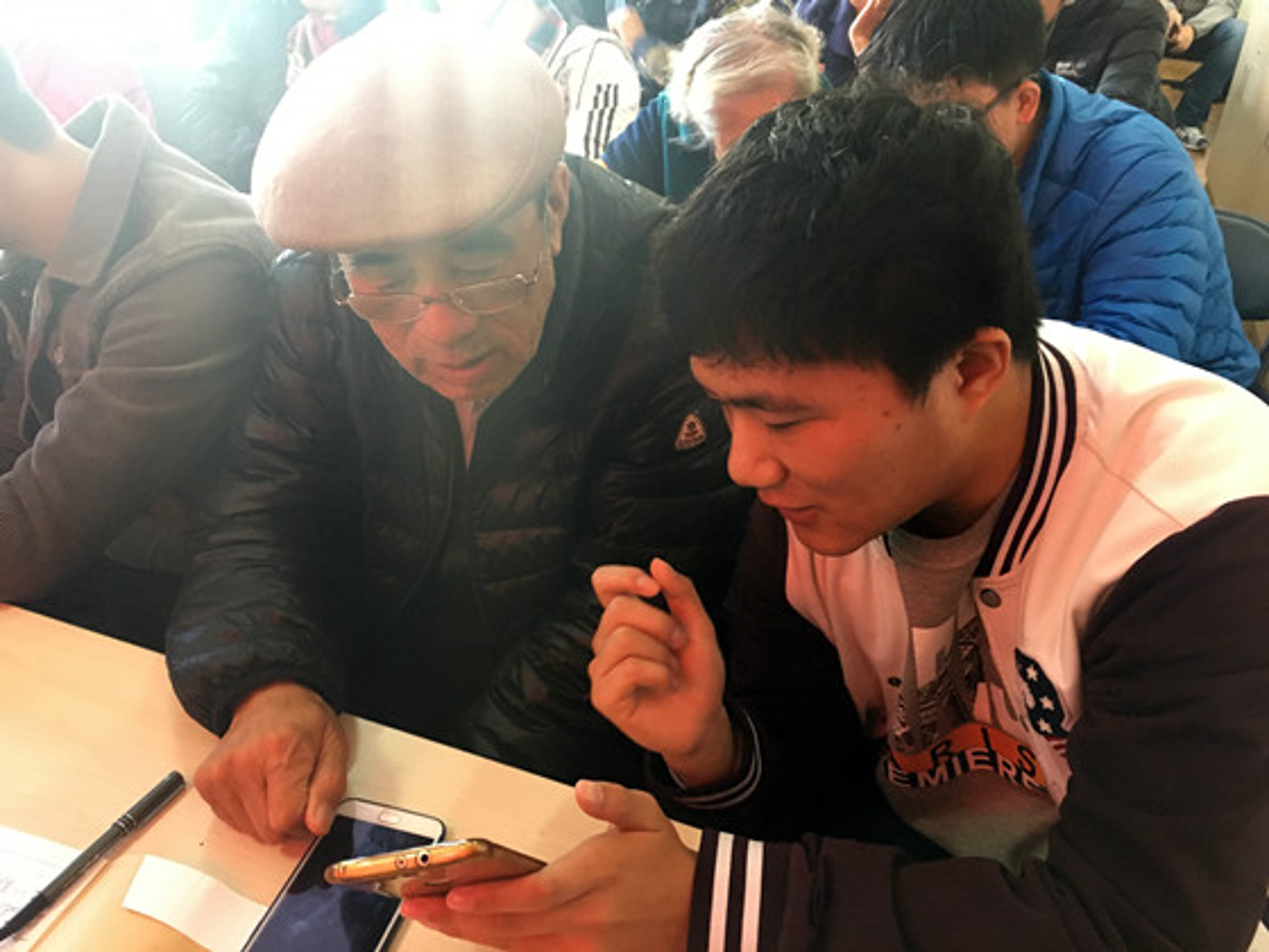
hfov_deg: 61.7
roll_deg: -1.9
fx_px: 1063
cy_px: 476
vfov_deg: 48.2
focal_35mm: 29
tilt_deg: -31.1
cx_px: 634
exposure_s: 1/20
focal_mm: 4.15
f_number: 2.2
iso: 200
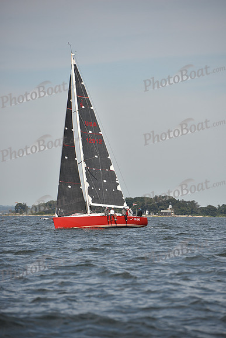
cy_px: 169
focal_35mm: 200
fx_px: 1882
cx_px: 113
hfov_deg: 6.9
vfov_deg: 10.3
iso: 250
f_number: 5
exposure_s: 1/1250
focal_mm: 200
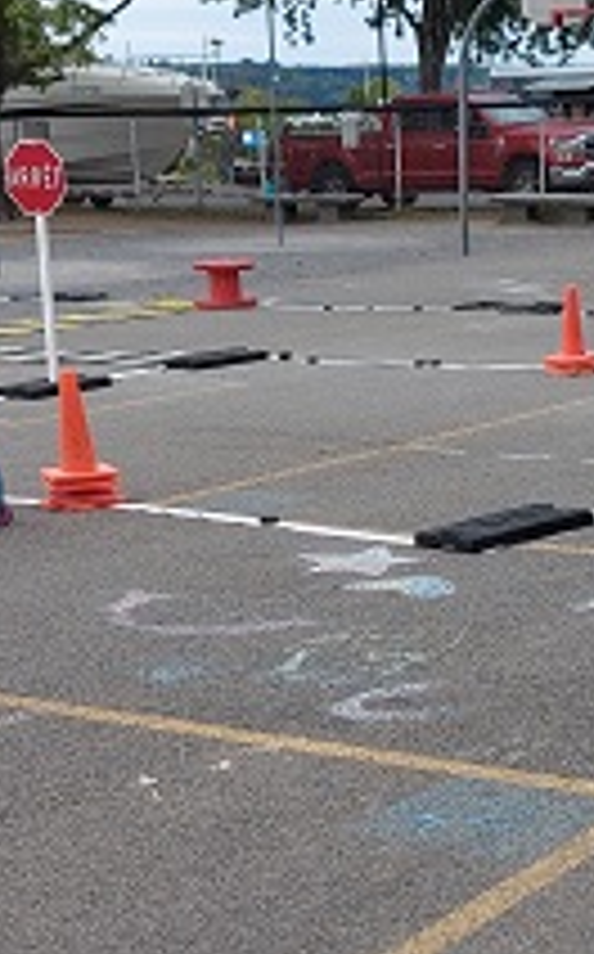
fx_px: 2026
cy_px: 704
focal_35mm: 78
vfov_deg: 26.2
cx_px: 558
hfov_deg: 16.4
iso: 32
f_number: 1.8
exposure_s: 1/393
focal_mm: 5.23
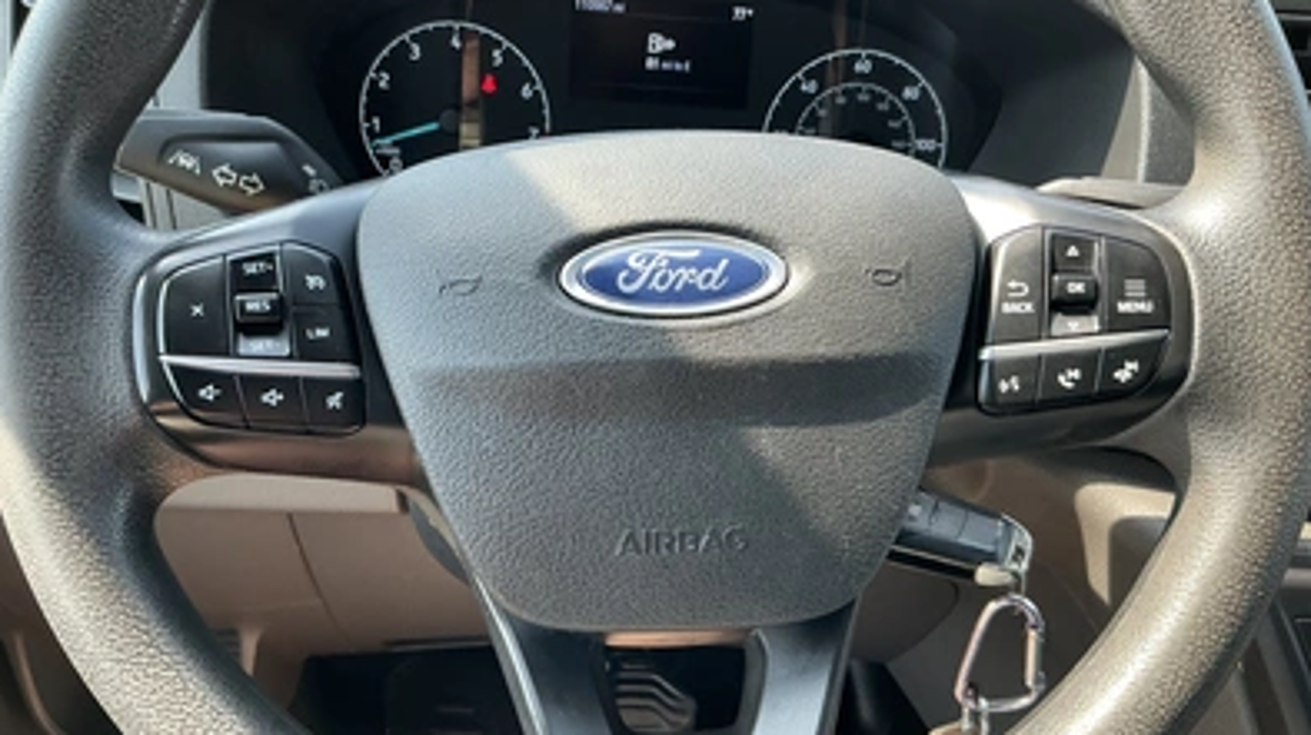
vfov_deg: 37.7
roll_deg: -3.8
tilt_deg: -33.3
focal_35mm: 31
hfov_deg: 62.7
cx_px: 656
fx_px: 1077
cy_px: 369
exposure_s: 1/122
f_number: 1.8
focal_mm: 3
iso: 64
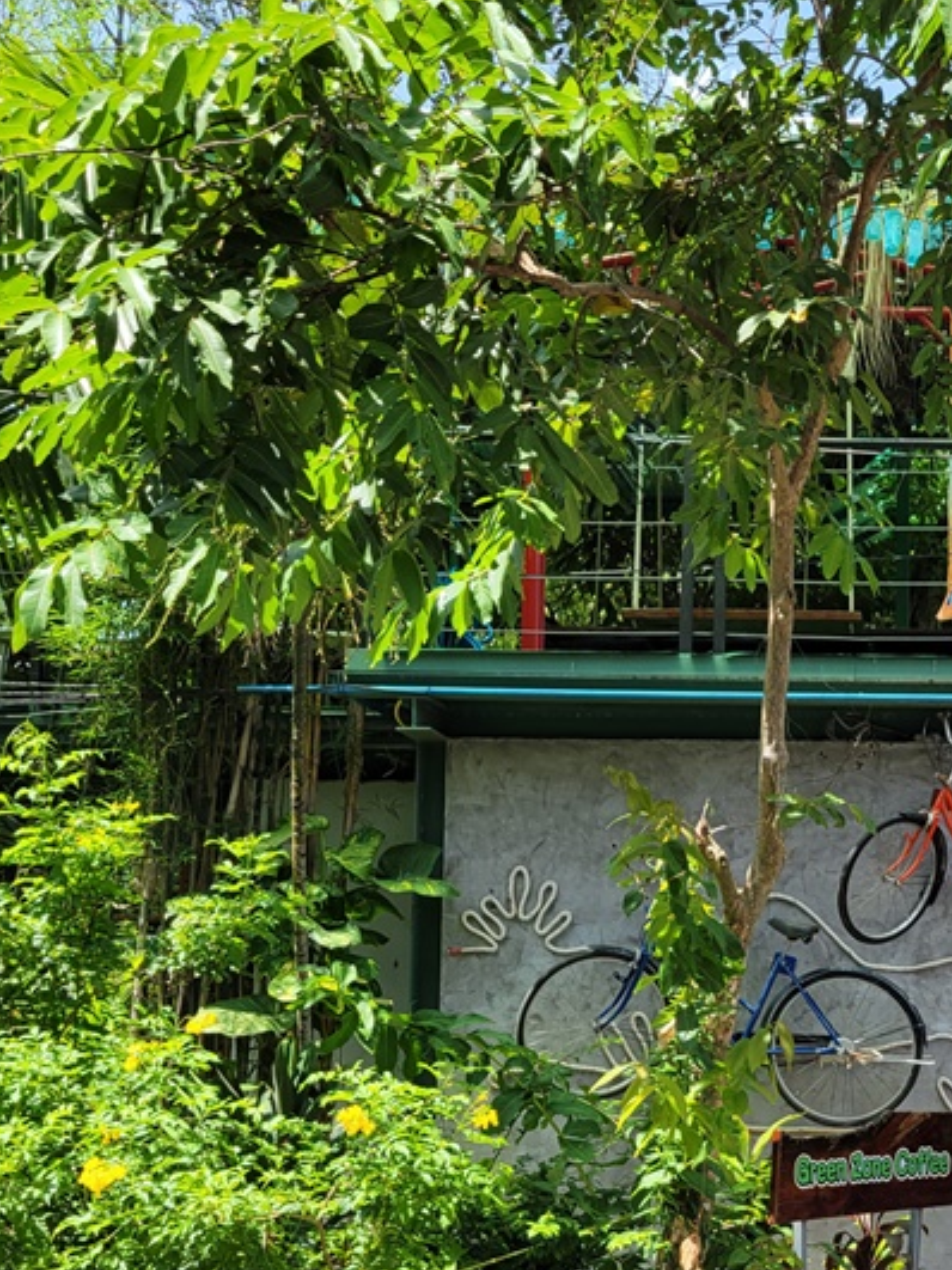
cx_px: 947
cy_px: 868
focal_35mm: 49
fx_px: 1798
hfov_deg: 27.9
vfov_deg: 38.4
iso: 40
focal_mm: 5.4
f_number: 1.8
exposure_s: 1/864
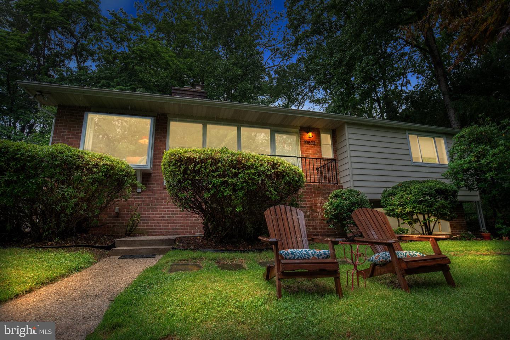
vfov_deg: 64.6
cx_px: 255
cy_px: 170
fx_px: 269
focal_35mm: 19
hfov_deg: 86.9
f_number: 5.6
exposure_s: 1/200
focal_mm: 19
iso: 640
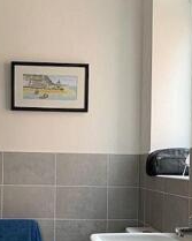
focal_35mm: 53
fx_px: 377
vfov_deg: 34.7
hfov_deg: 28.4
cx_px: 64
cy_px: 176
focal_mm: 4.25
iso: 125
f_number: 1.8
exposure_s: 1/60
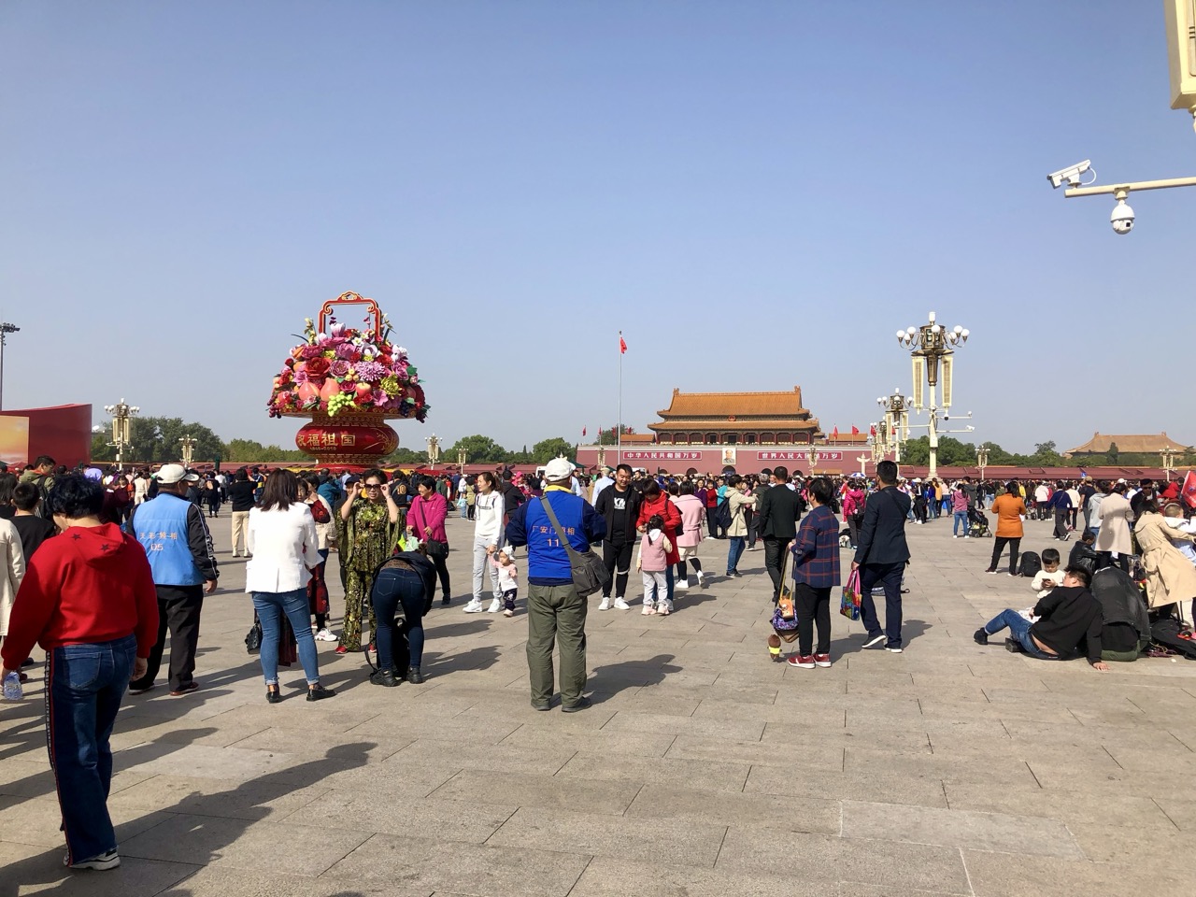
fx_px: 967
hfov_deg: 63.4
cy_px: 448
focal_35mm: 28
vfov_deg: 49.7
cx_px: 598
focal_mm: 3.99
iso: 20
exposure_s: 1/2558
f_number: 1.8
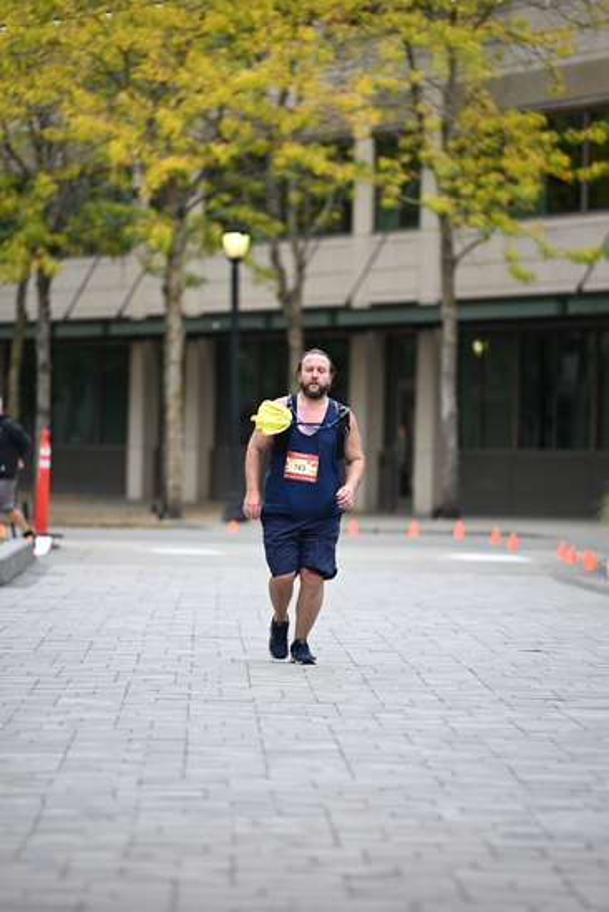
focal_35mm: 200
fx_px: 5071
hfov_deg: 6.9
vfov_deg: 10.3
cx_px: 304
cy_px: 456
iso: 400
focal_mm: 200
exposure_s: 1/1250
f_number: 2.8
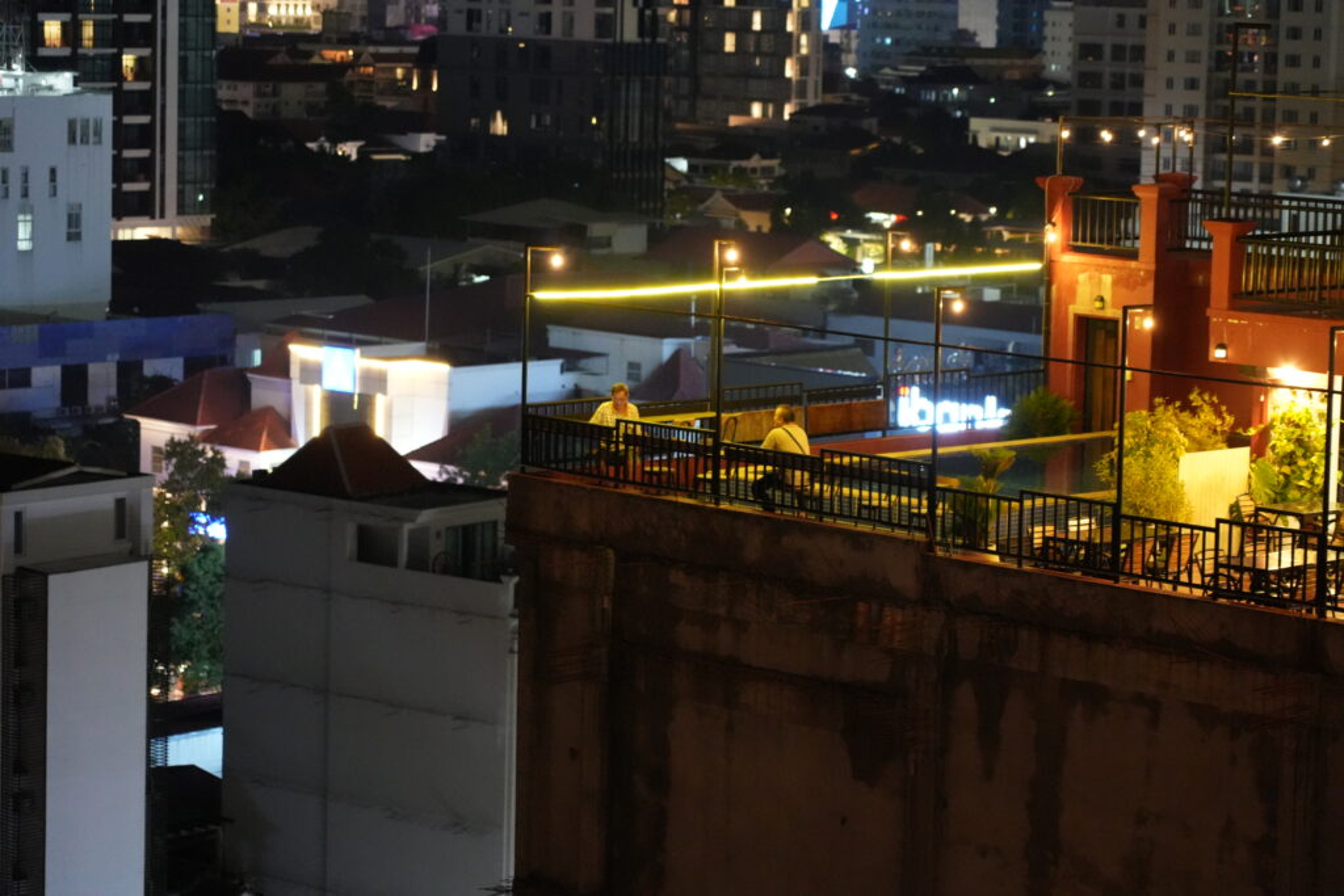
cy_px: 448
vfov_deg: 13.0
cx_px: 672
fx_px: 3920
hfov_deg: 19.5
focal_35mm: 105
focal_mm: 105
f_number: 4
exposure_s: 1/30
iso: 12800
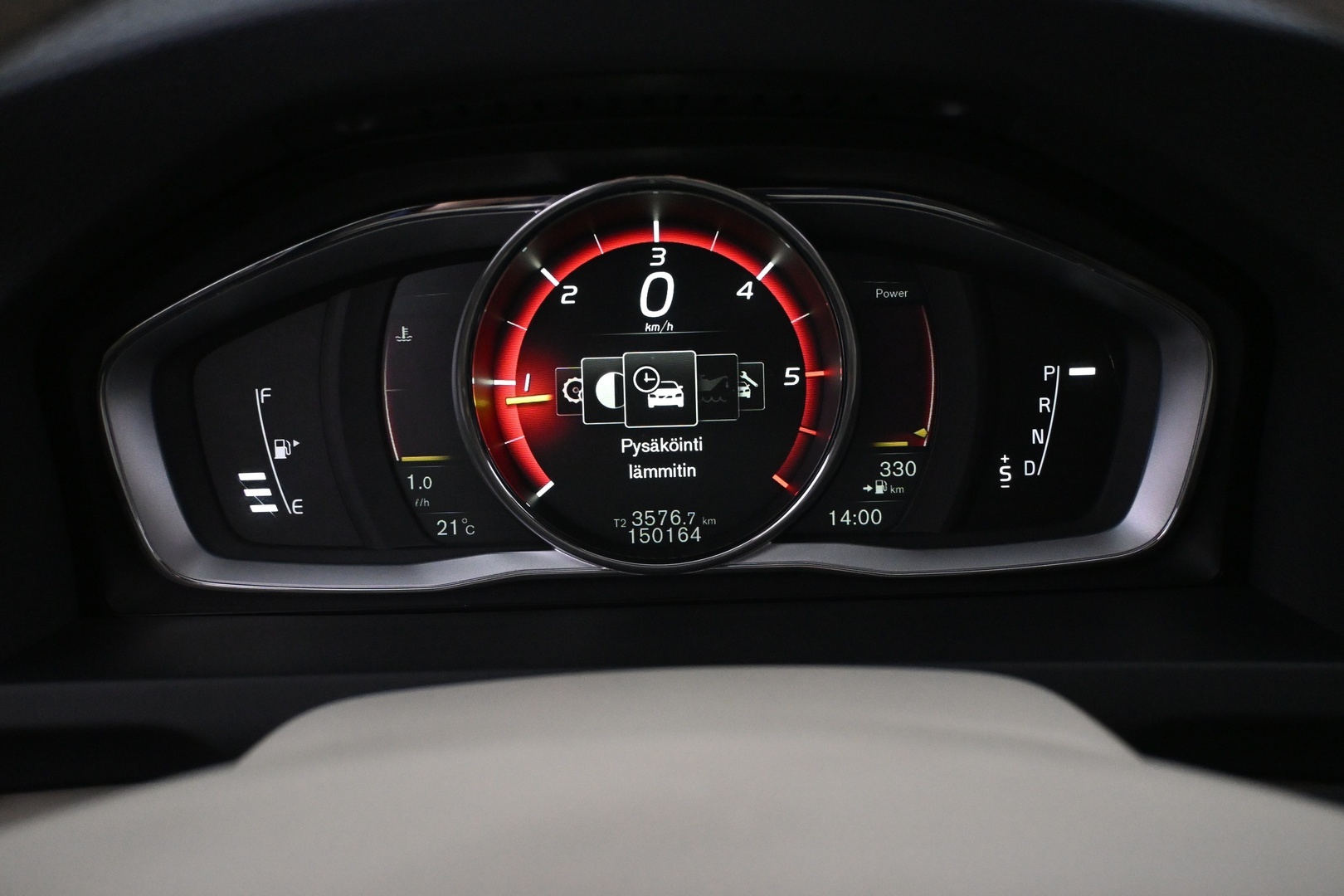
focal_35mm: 41
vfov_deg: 32.4
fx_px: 1540
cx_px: 672
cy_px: 448
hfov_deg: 47.2
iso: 4000
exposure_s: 1/60
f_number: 4.5
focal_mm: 27.5
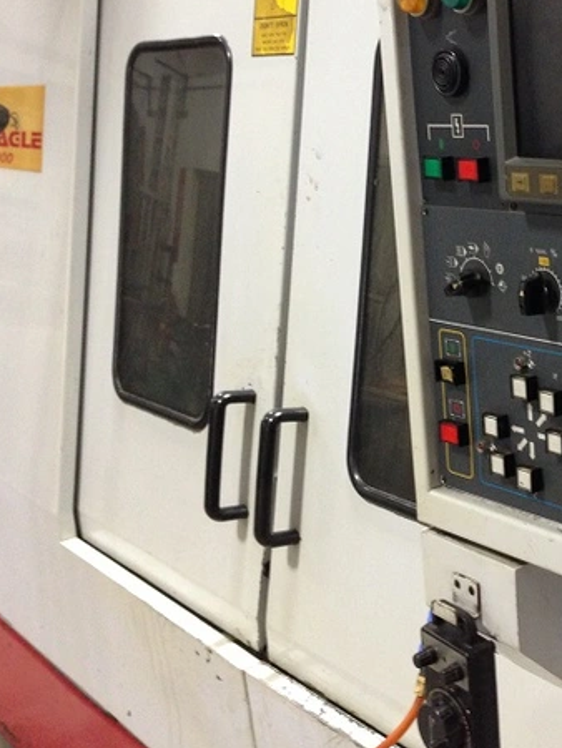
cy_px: 302
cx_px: 564
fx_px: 1189
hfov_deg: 25.3
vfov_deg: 34.8
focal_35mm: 55
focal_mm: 4.13
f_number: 2.4
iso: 250
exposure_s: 1/20
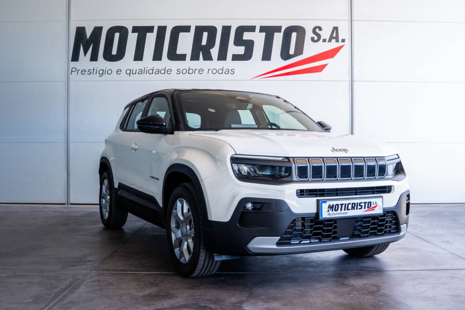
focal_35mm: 39
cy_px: 155
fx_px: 504
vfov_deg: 34.2
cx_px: 232
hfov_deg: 49.6
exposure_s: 1/400
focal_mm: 26.3
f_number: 3.5
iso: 800
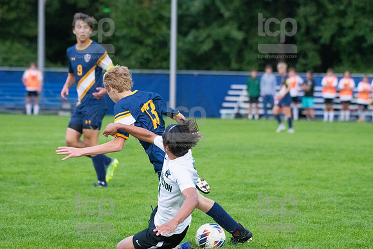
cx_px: 186
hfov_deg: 10.3
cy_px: 124
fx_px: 2073
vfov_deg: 6.9
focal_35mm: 200
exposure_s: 1/2000
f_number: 5.6
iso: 6400
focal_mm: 200
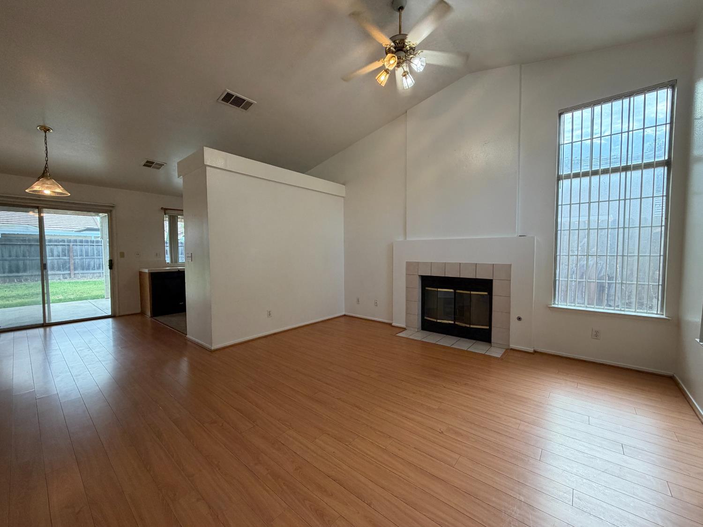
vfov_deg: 85.7
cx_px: 352
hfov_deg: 102.1
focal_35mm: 14
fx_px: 284
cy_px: 264
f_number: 2.2
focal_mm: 2.22
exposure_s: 1/120
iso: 200
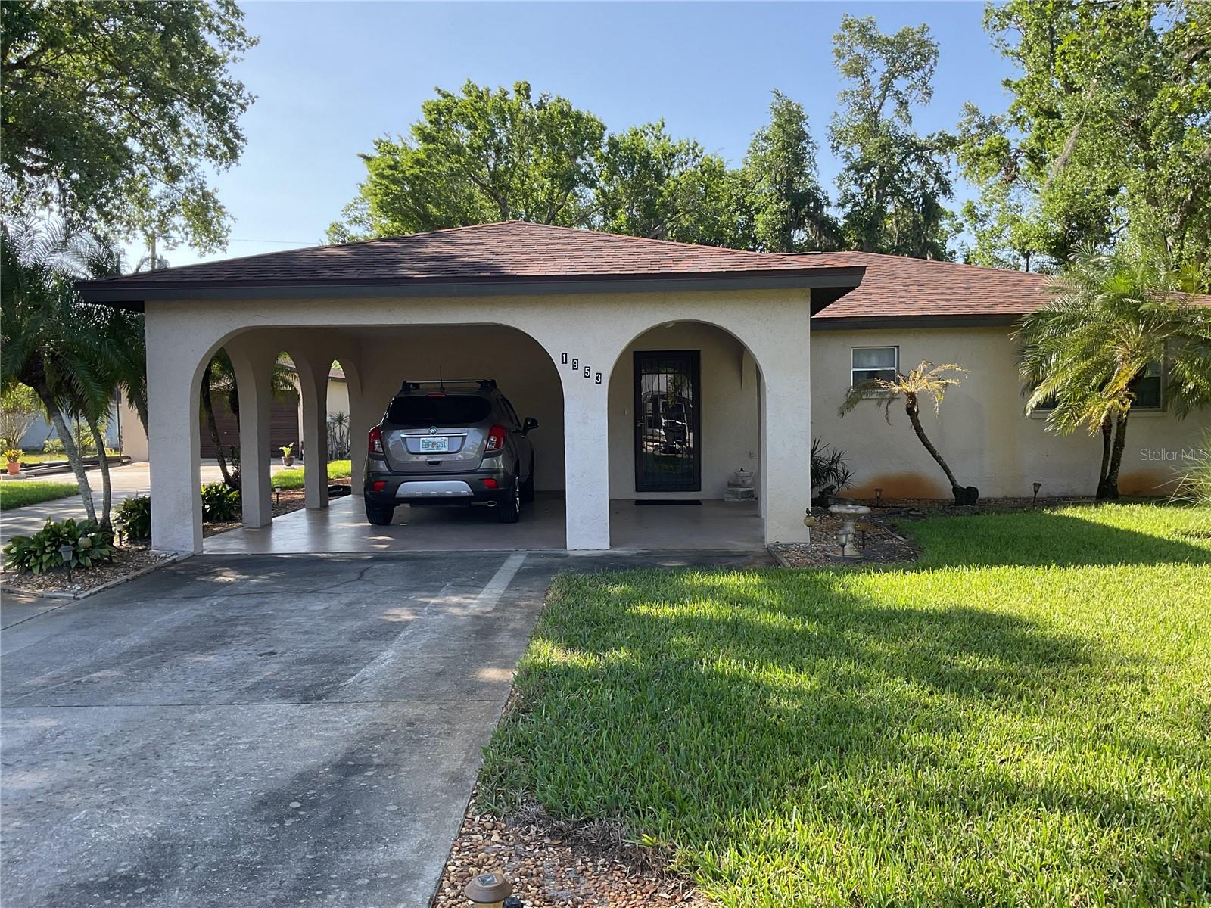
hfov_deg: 61.7
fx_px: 1015
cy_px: 454
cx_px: 606
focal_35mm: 29
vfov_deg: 48.2
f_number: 1.8
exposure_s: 1/419
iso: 16
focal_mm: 3
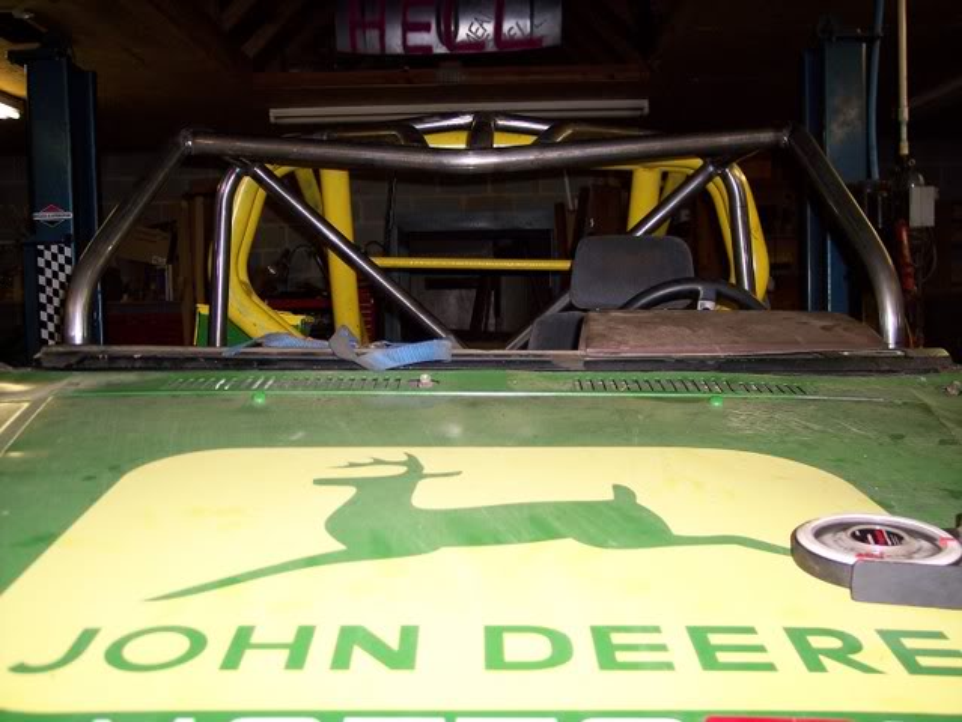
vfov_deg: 36.9
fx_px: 1084
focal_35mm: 39
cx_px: 481
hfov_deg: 47.8
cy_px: 361
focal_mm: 8
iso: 100
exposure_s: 1/60
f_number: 2.8
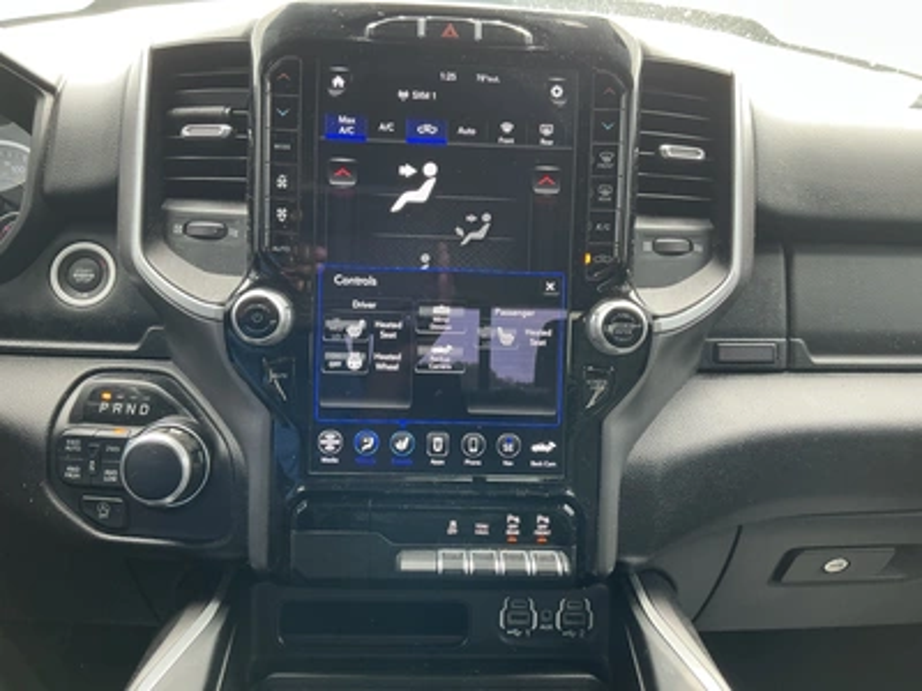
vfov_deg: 49.7
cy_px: 346
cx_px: 461
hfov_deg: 63.4
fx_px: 746
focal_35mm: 28
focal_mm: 3
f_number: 1.8
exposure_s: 1/86
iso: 64
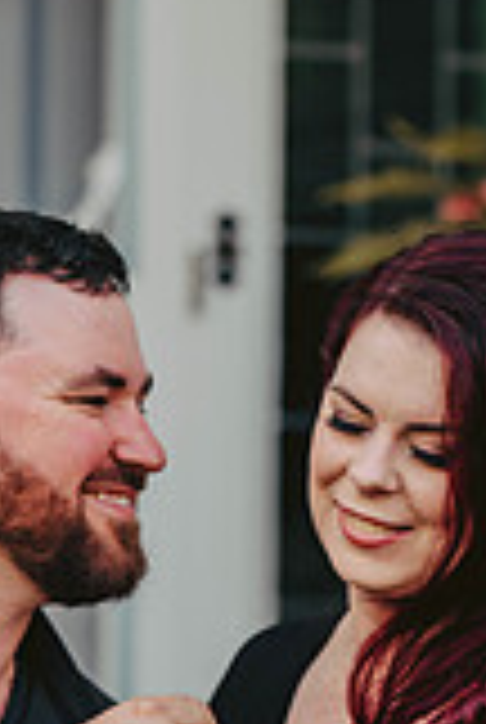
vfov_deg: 7.3
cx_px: 202
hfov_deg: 4.9
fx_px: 5625
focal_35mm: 279
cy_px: 836
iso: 400
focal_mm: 100
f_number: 2.8
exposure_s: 1/320
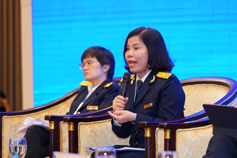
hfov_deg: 14.6
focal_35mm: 141
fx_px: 928
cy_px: 79
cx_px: 118
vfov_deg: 9.7
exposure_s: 1/160
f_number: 4
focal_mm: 141
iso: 2000
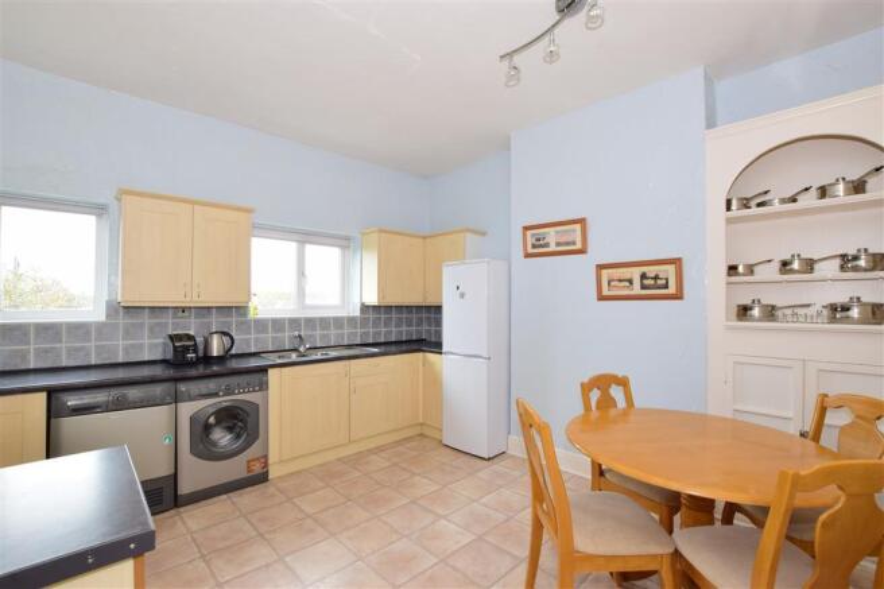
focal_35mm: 15
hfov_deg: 100.4
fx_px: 368
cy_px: 294
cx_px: 442
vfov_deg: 77.3
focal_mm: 10
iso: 400
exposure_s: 1/3
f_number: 10
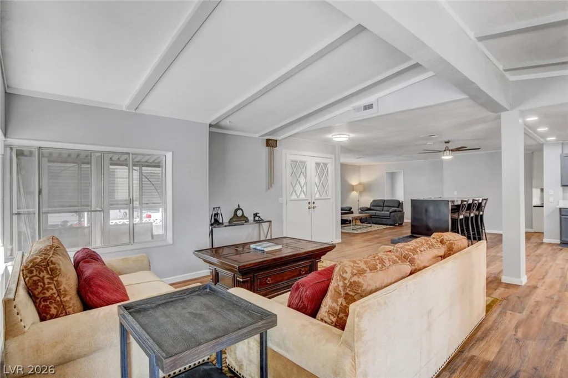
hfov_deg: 90.0
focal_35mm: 18
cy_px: 189
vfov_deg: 67.3
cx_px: 284
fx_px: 284
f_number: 9
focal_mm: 12
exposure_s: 1/8
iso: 640
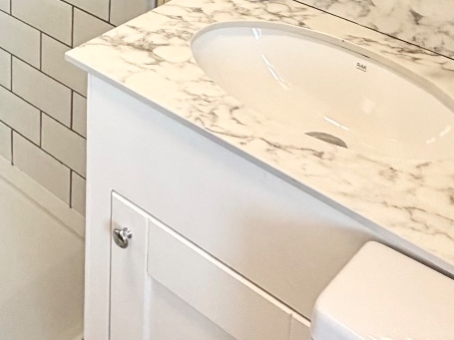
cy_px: -166
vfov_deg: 20.1
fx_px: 826
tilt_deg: -14.5
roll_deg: +0.2
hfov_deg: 29.0
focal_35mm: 63
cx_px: 15
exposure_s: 1/121
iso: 160
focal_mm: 2.22
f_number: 2.2
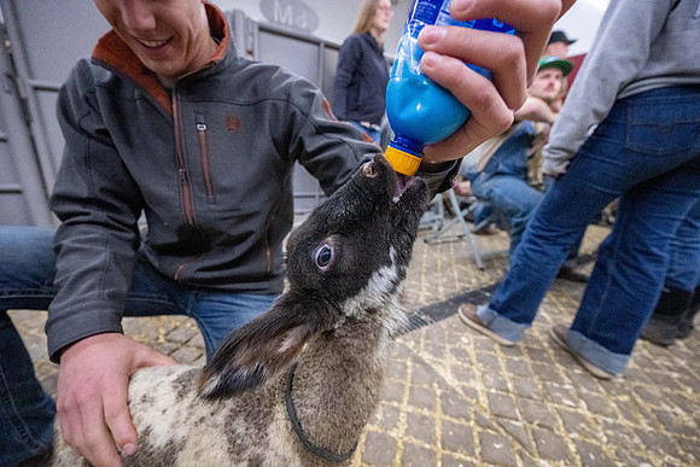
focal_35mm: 14
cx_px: 350
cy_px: 234
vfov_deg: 81.2
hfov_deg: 104.2
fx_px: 272
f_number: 4
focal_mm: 14
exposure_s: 1/500
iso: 8000
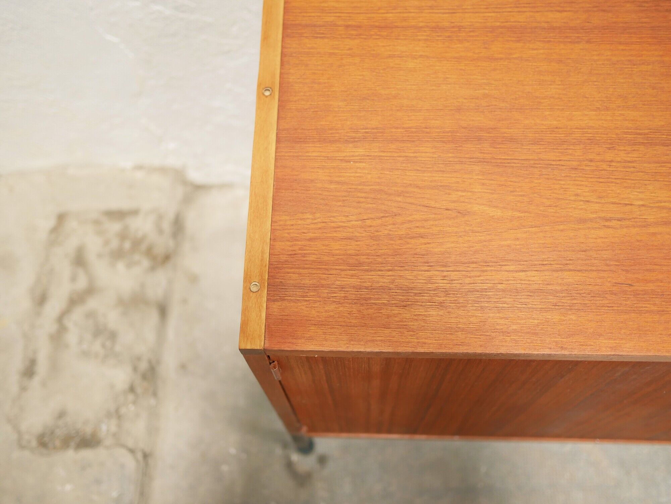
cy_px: 252
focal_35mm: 40
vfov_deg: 36.0
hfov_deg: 46.8
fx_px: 776
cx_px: 336
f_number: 1.7
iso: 640
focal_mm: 20
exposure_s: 1/60
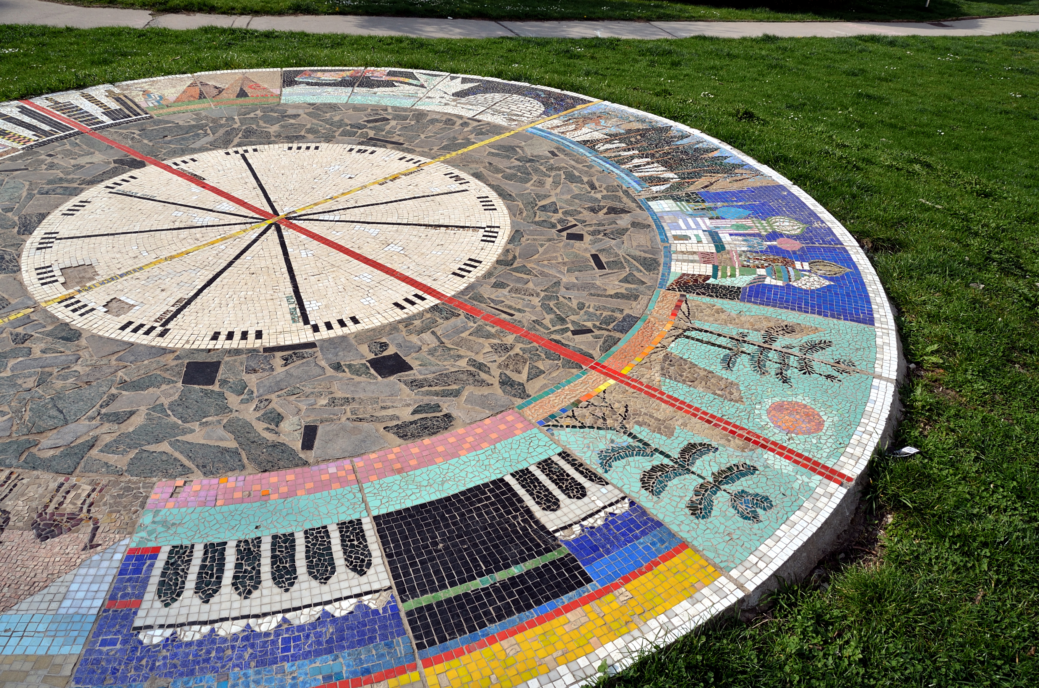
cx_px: 520
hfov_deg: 67.5
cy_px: 344
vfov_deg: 47.7
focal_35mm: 27
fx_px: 778
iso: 160
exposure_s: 1/125
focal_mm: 18
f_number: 11
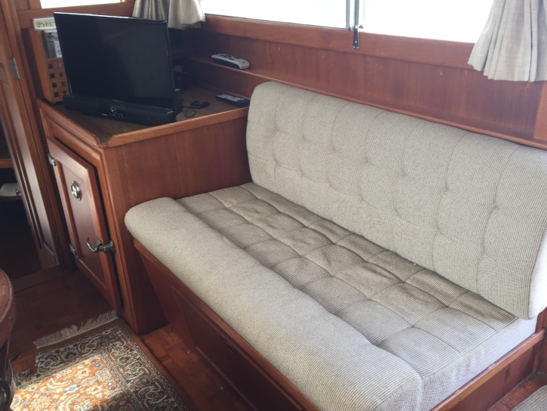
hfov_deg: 56.8
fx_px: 506
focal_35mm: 32
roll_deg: +4.1
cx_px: 287
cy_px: 224
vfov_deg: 44.1
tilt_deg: -28.6
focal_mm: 4.15
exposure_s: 1/60
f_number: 2.2
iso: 40
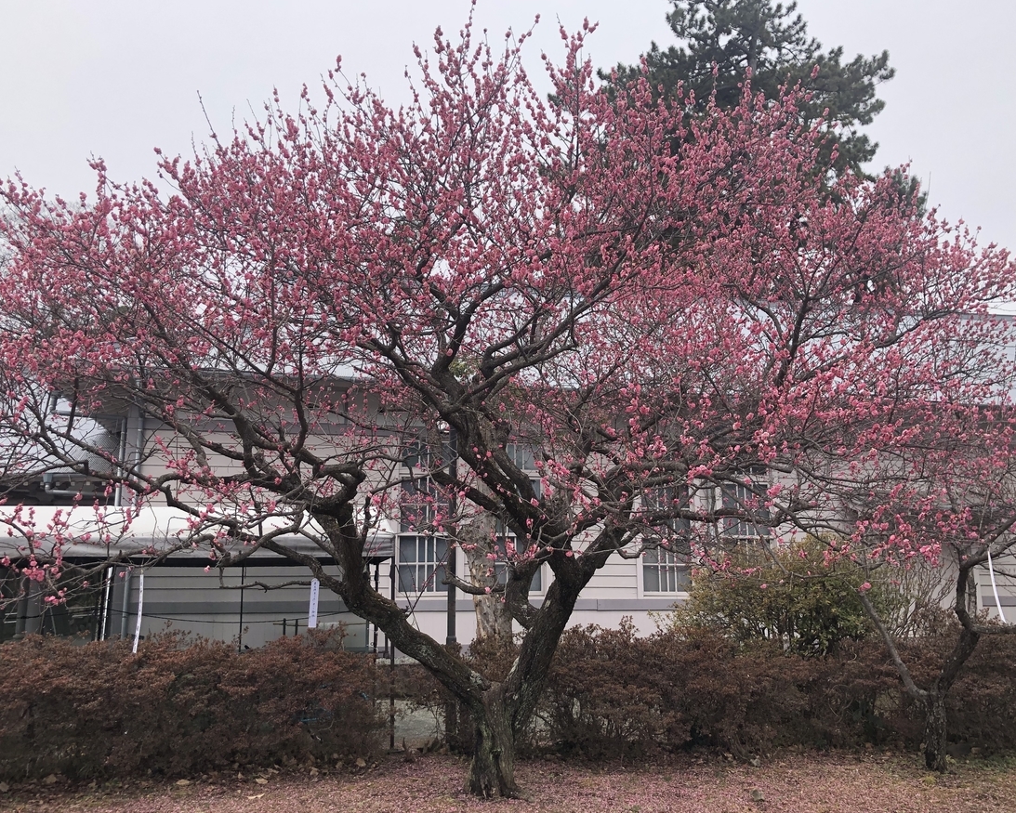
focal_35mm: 30
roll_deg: +0.3
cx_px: 509
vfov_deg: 48.5
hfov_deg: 58.8
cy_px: 408
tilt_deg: +12.6
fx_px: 902
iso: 20
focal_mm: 3.99
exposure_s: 1/923
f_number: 1.8
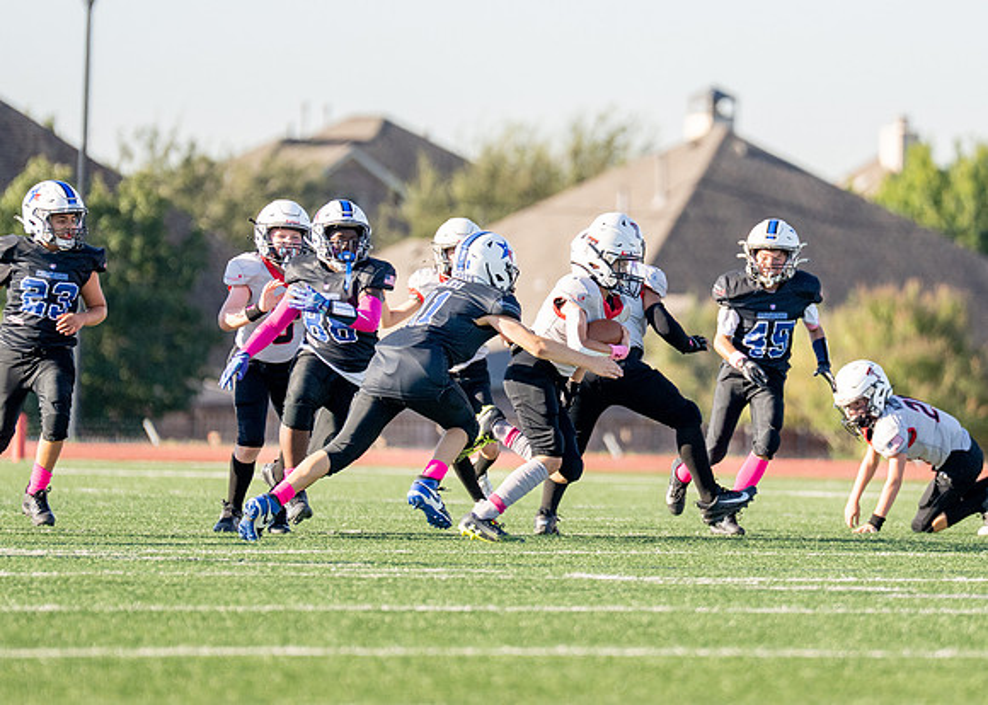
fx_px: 11495
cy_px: 310
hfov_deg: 4.9
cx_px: 608
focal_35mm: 410
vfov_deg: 3.5
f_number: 2.8
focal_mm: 200
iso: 400
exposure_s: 1/4000
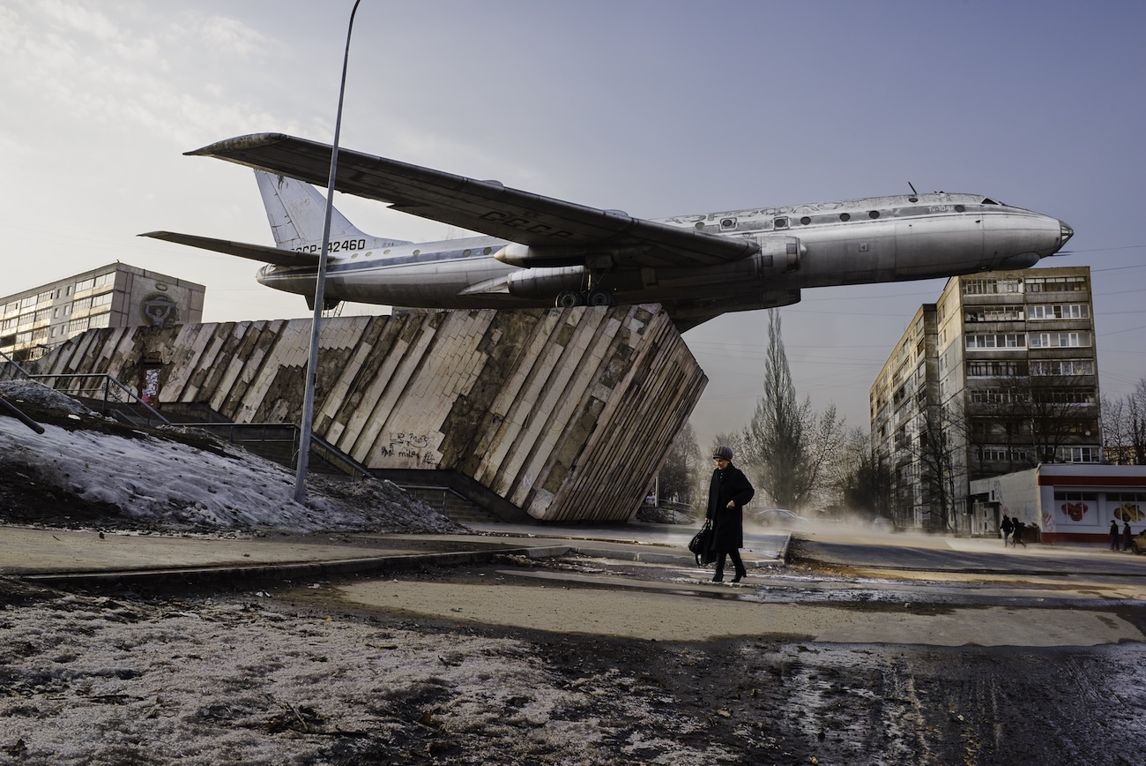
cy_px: 383
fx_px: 764
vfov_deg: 53.2
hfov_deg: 73.7
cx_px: 573
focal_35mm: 24
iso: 500
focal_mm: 24
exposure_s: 1/500
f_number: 11
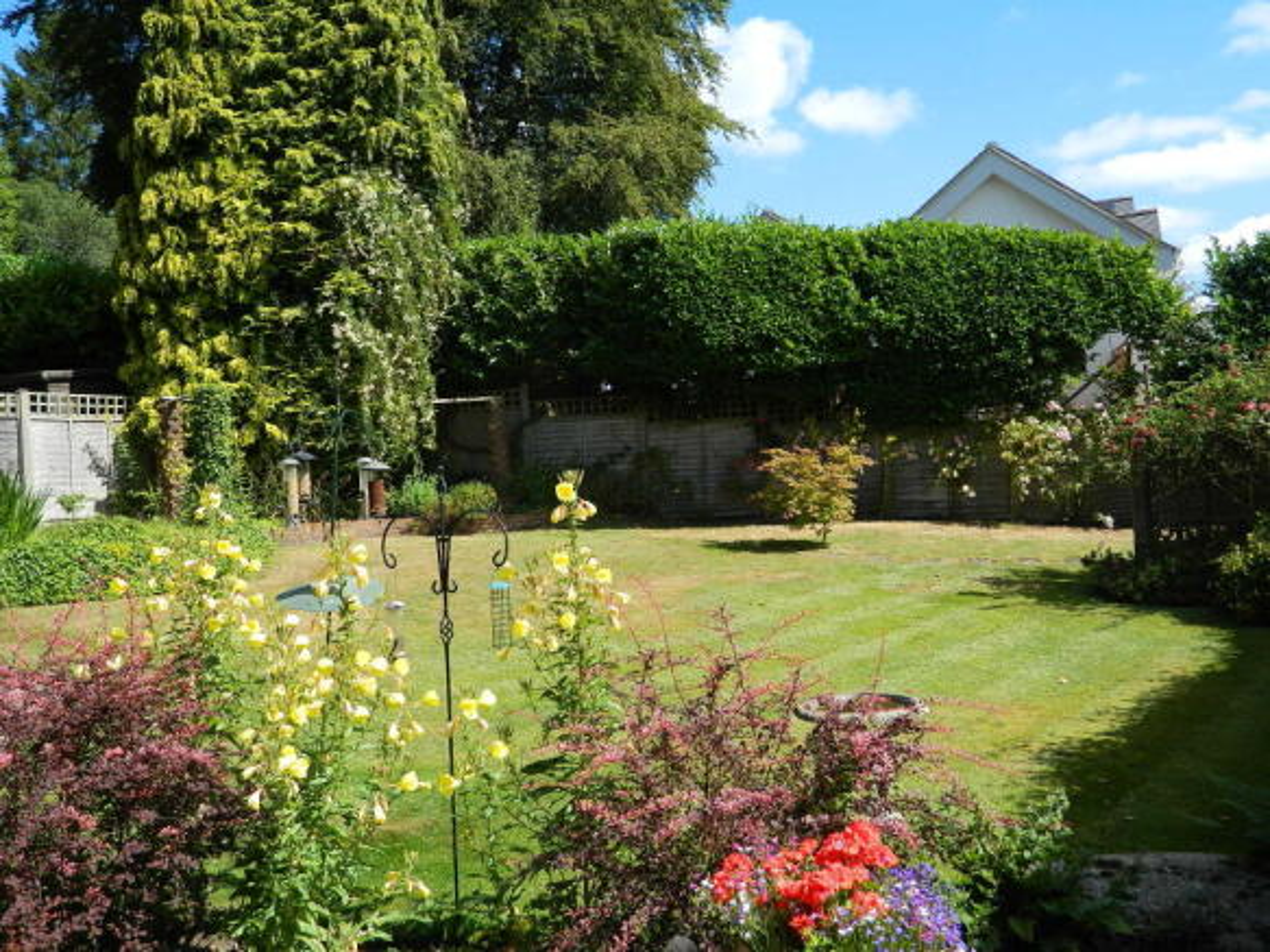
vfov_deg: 45.4
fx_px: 1137
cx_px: 635
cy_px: 476
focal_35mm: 31
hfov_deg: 58.4
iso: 80
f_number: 3.2
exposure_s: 1/500
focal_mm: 5.6
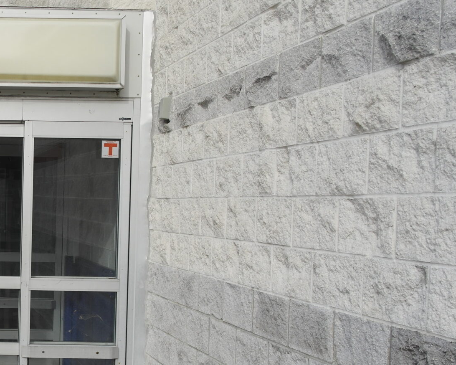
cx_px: -76
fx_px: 891
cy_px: 237
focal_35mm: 66
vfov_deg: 23.1
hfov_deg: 26.0
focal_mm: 20
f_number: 6.3
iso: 100
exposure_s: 1/250
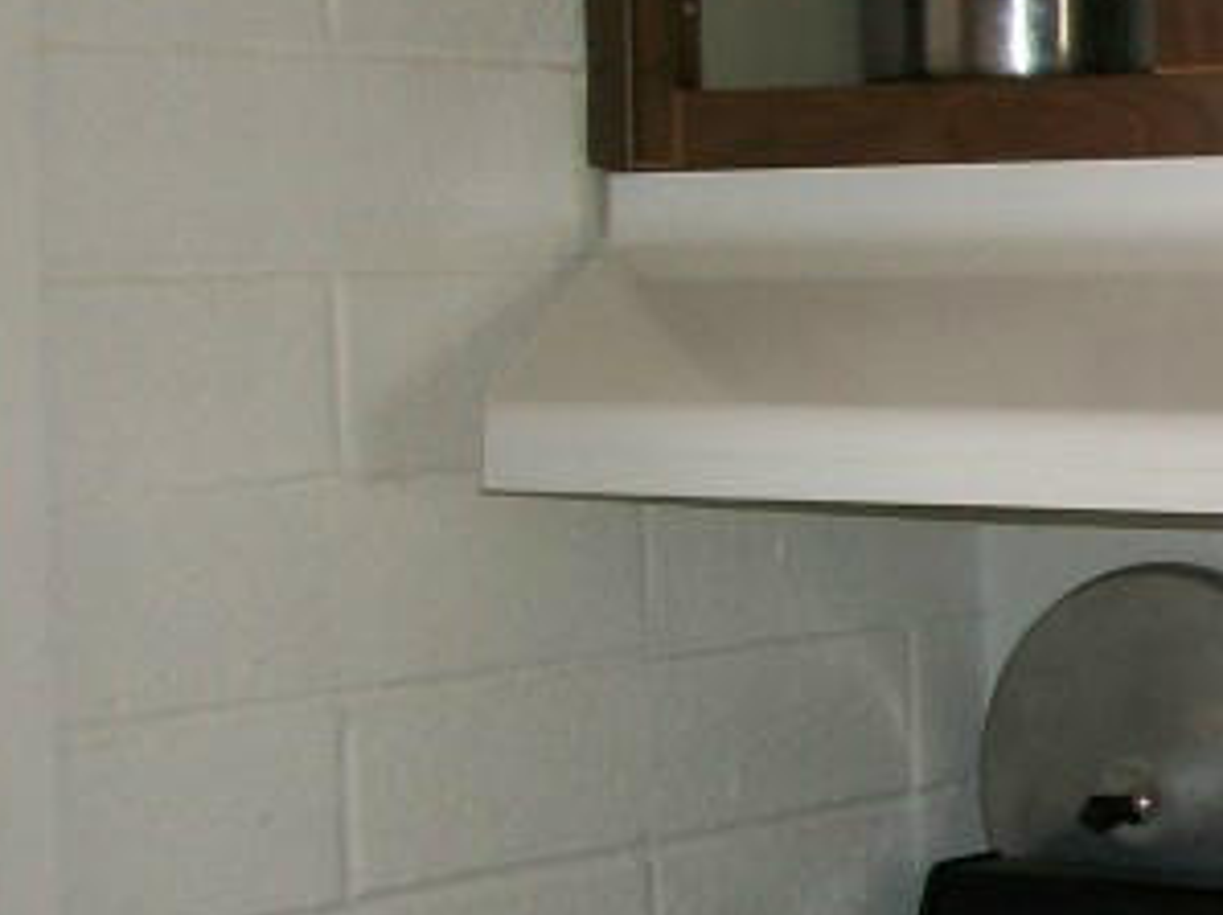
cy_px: 402
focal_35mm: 110
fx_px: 3883
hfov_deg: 15.8
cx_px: 2048
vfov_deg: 13.4
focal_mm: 5.7
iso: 80
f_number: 2.9
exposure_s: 1/30
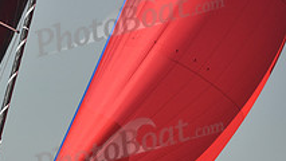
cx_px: -34
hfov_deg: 4.6
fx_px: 3566
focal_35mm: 470
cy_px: 234
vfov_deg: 2.6
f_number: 4.5
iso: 250
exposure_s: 1/800
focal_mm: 165
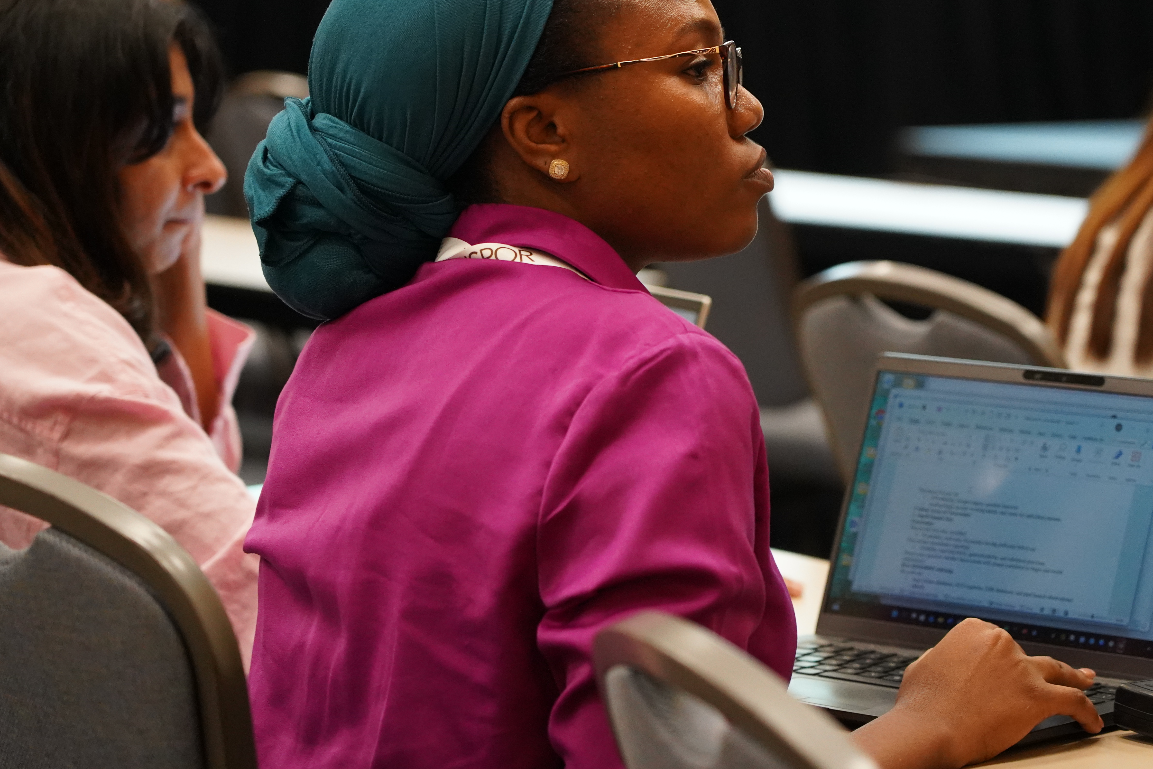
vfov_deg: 10.3
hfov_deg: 15.4
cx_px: 682
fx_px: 4259
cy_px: 310
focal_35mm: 133
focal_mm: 105
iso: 6400
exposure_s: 1/160
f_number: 4
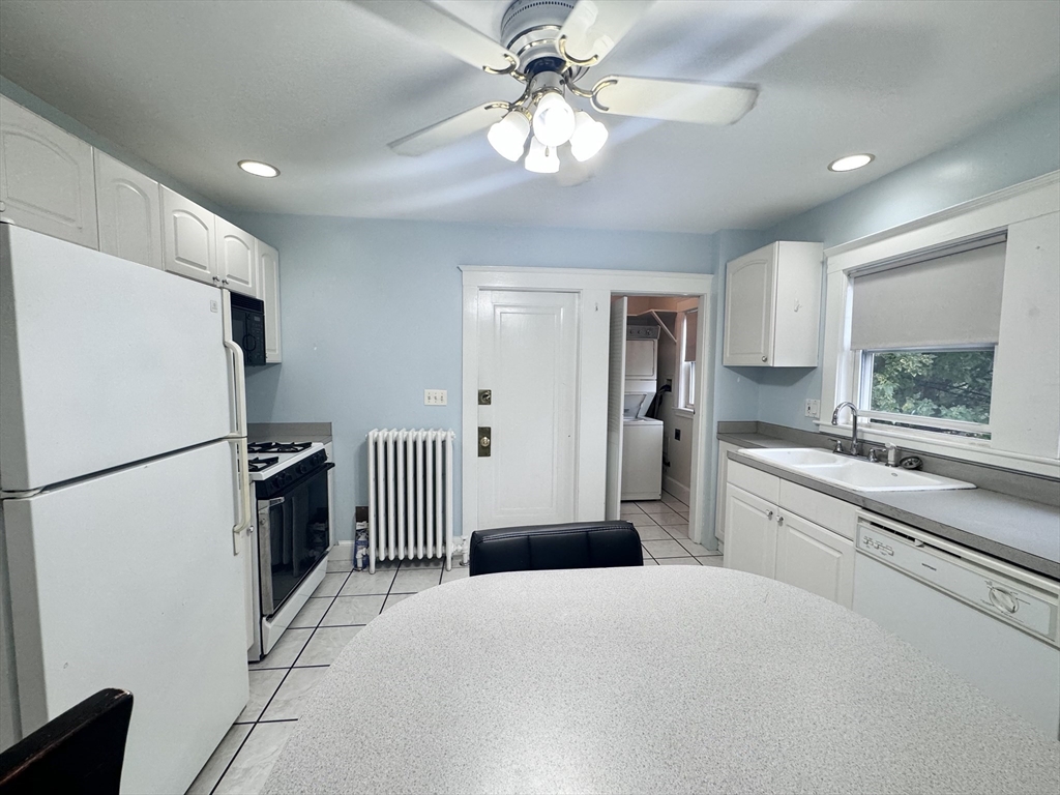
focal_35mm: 14
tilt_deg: -4.3
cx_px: 530
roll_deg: -0.4
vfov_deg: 85.7
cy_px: 398
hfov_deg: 102.1
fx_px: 429
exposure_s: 1/120
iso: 160
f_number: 2.2
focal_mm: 2.22
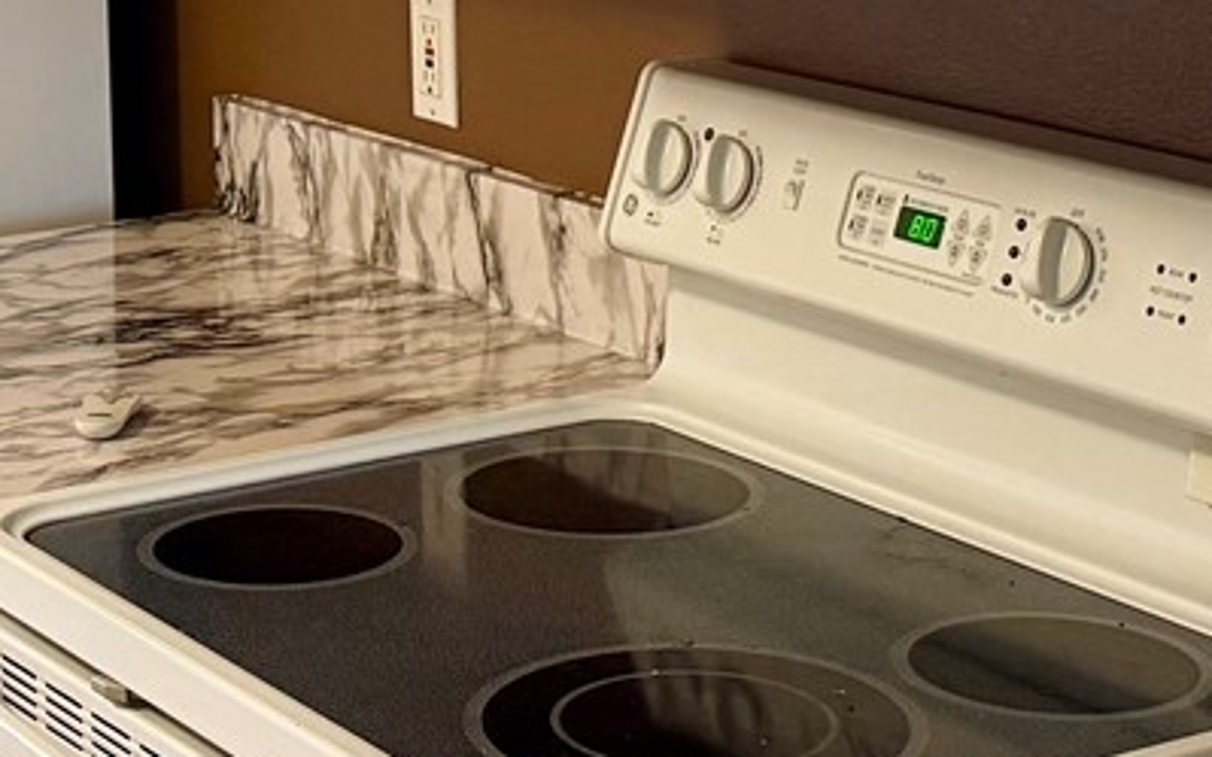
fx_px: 3368
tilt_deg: -5.1
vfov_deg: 12.5
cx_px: 310
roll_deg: +0.9
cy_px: -198
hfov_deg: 20.3
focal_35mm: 102
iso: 250
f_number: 1.78
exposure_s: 1/60
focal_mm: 6.76
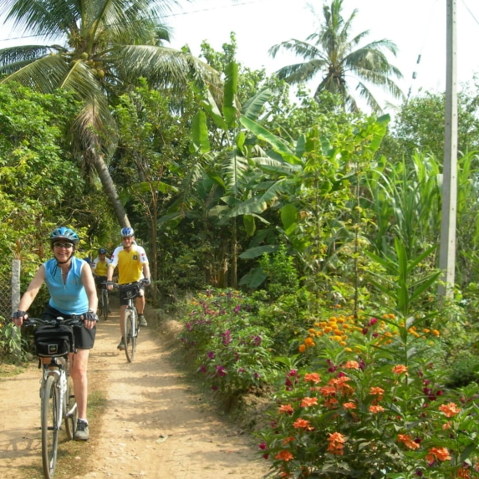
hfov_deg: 37.4
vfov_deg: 37.6
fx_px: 704
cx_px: 191
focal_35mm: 45
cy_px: 239
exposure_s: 1/145
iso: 50
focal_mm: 7.8
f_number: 4.8
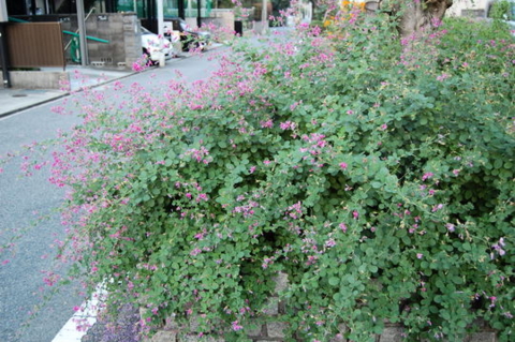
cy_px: 171
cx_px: 258
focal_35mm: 34
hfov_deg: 55.2
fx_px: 493
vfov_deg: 38.3
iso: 720
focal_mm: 23
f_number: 3.8
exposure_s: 1/30
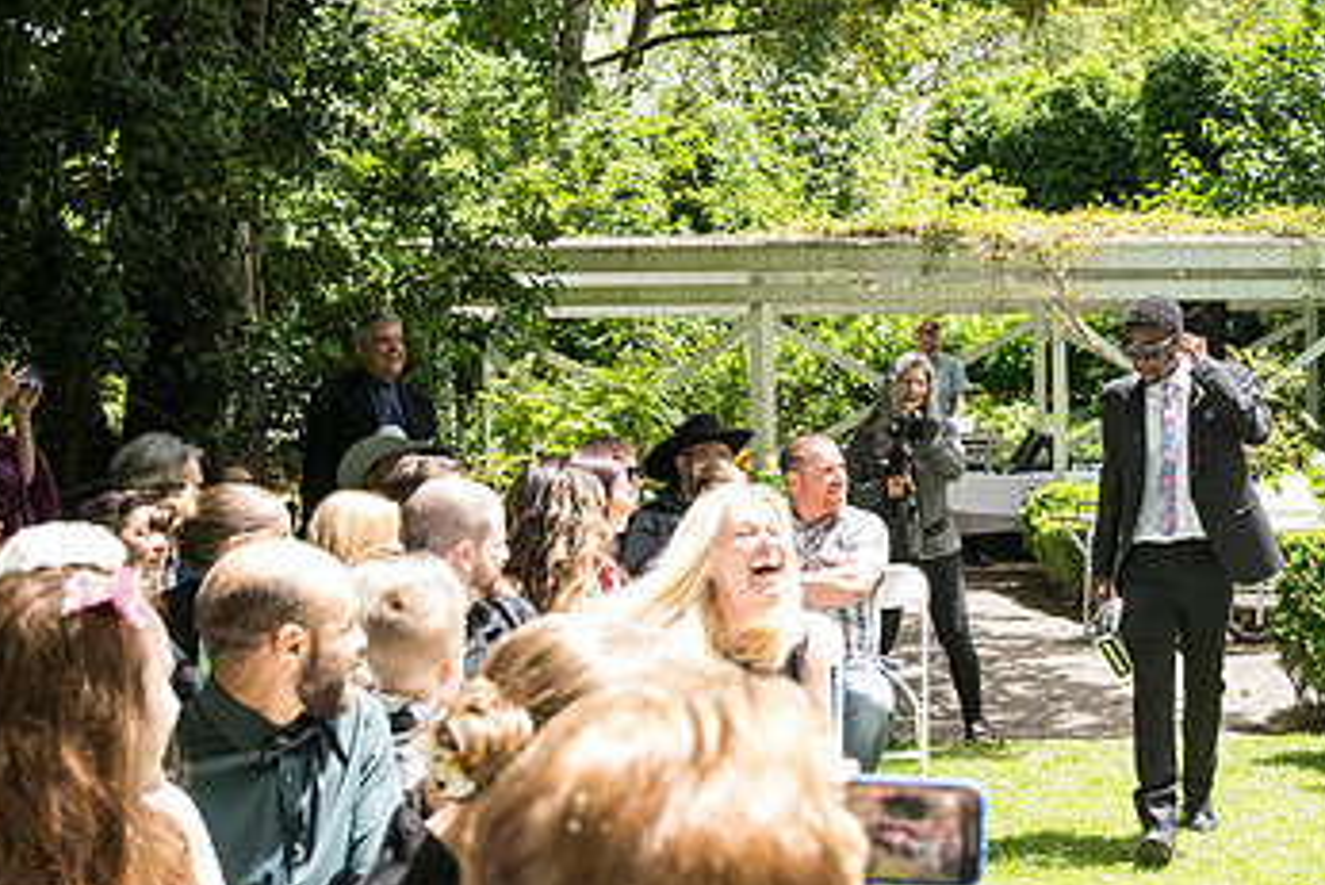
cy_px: 450
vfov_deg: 20.3
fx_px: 2467
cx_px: 1049
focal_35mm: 67
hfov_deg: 29.4
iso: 500
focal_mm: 40
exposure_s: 1/400
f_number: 5
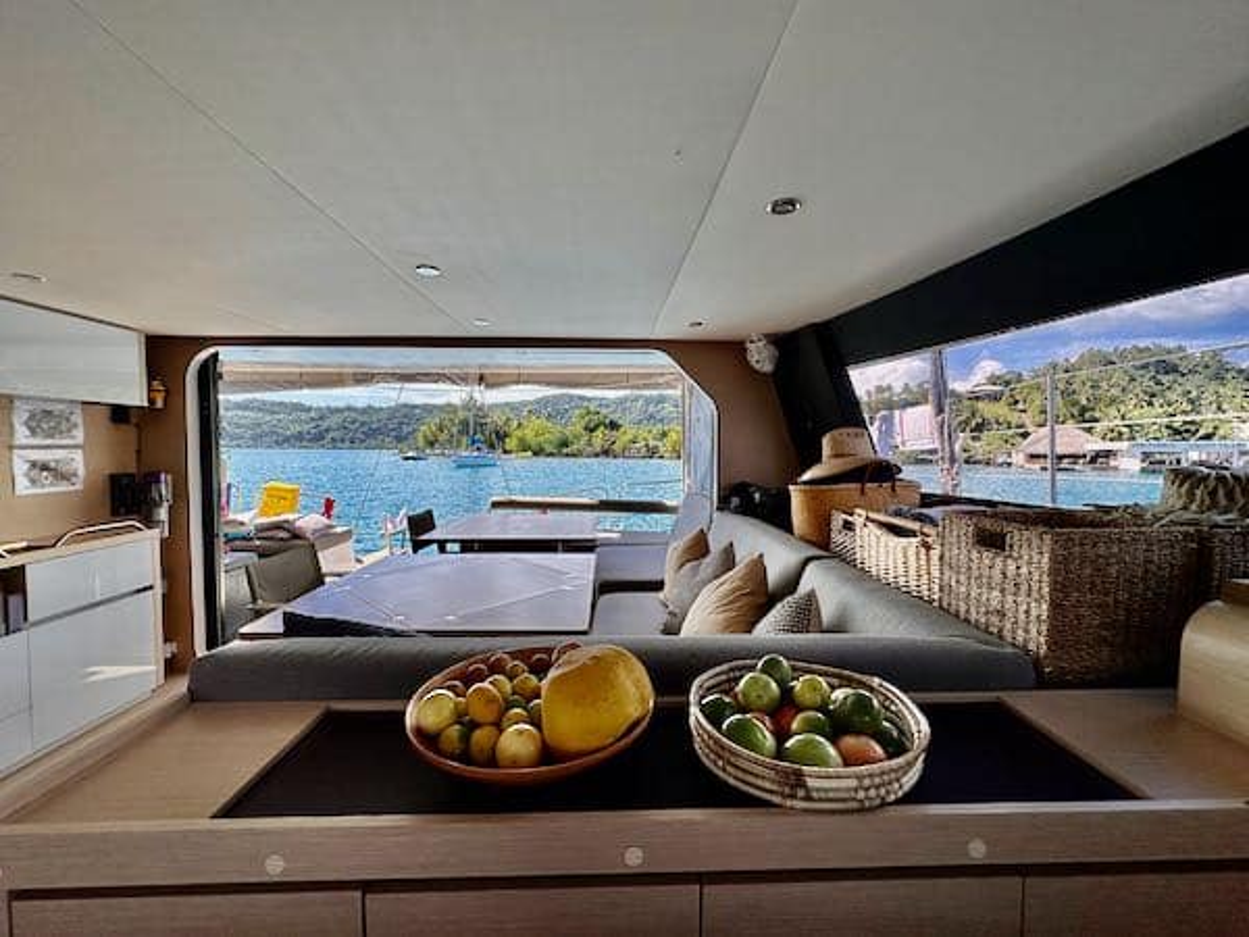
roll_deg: +0.3
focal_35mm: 14
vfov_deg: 85.7
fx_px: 505
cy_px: 468
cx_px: 624
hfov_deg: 102.1
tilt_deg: -2.0
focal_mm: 2.22
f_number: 2.2
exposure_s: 1/910
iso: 40
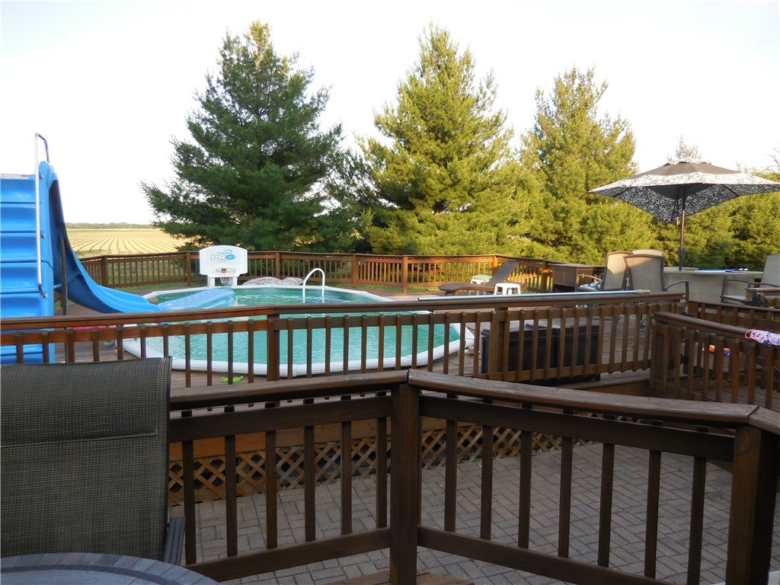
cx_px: 390
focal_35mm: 25
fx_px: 563
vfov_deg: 54.9
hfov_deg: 69.4
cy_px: 292
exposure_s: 1/250
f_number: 3.3
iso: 125
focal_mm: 4.5
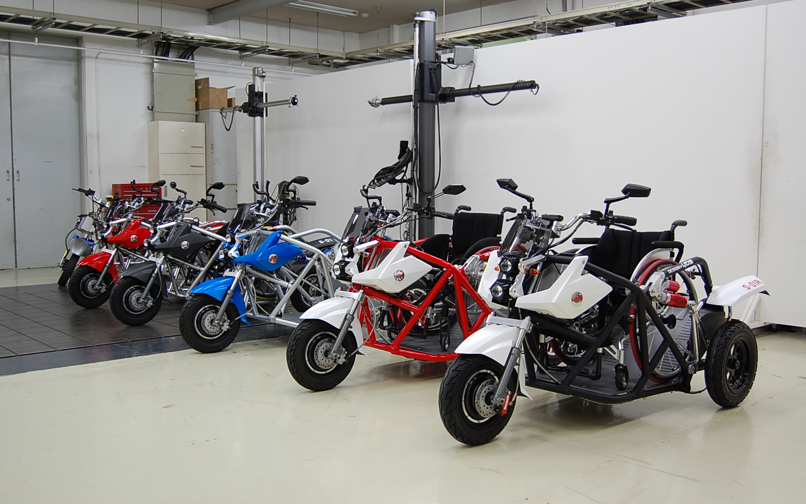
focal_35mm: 36
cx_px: 402
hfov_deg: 54.6
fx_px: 780
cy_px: 257
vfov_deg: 35.8
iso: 400
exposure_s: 1/40
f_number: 3.8
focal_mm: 23
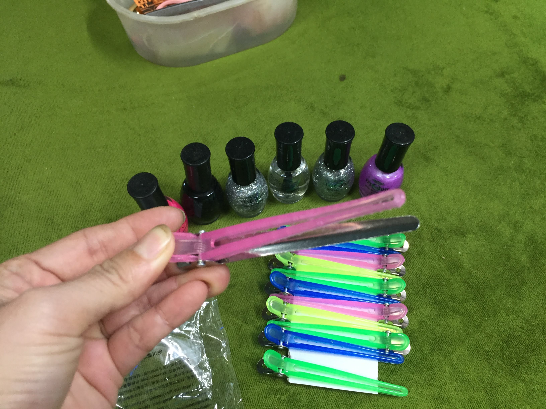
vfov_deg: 48.2
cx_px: 273
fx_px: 457
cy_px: 204
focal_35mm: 29
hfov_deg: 61.7
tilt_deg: -59.0
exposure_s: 1/33
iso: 160
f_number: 2.2
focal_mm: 4.15
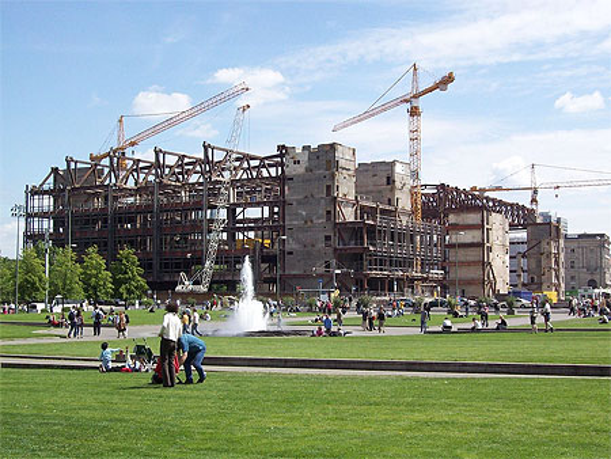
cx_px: 306
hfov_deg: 34.3
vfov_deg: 26.1
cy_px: 230
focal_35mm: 56
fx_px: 989
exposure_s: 1/373
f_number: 6
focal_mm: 9.4
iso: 80
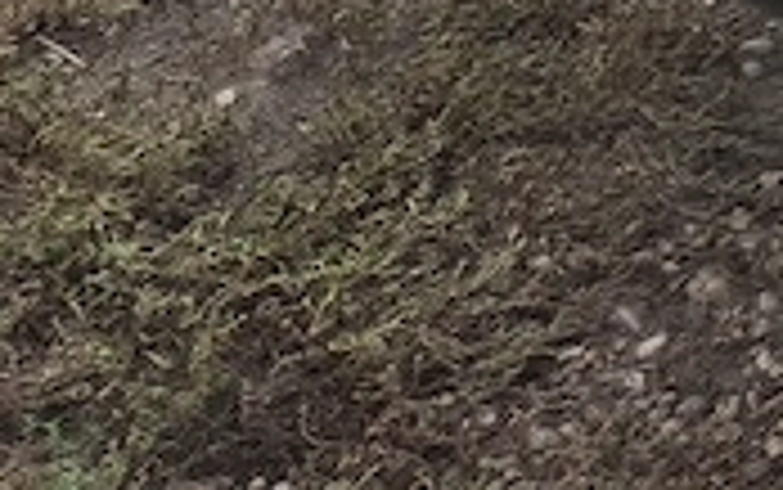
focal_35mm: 152
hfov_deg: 10.7
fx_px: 3246
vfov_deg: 7.3
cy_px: -1169
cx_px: 2133
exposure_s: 1/568
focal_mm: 4.69
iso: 25
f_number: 1.8
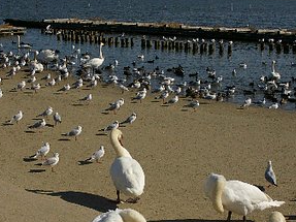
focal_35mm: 72
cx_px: 100
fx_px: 615
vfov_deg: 20.4
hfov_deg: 26.9
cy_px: 142
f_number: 9.5
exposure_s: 1/1000
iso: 200
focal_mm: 28
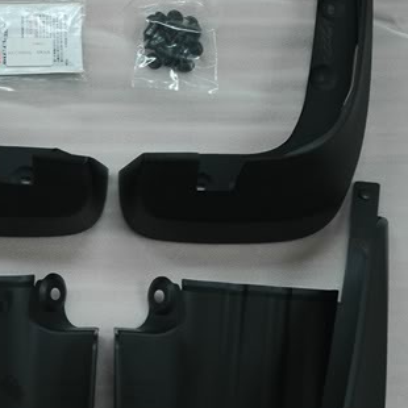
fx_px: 1400
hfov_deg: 16.5
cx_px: 105
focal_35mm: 105
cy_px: 249
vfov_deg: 16.6
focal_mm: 34
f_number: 4.2
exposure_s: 1/30
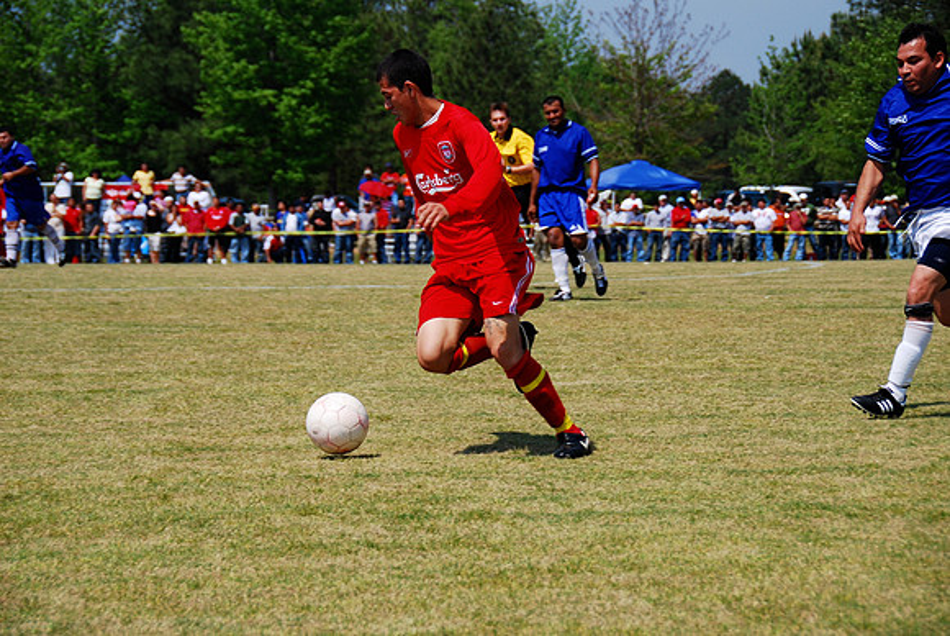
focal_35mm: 112
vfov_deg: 12.2
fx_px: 2972
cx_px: 475
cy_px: 318
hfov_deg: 18.2
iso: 100
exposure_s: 1/500
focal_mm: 75
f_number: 6.3
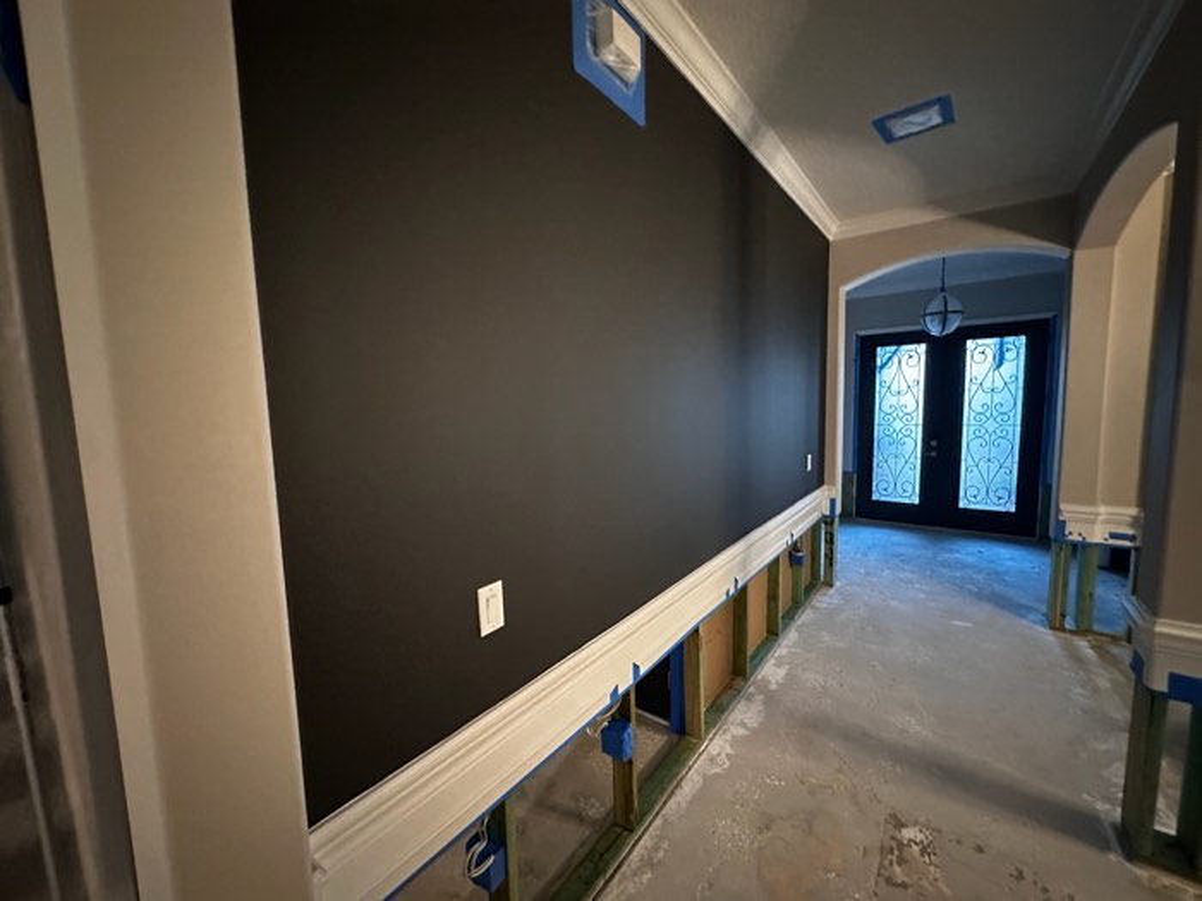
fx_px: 486
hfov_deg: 102.1
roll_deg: +2.2
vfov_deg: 85.7
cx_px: 601
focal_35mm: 14
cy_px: 450
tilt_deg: -1.7
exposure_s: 1/30
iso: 1000
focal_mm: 2.22
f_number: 2.2
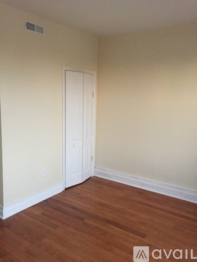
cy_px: 131
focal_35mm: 29
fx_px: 220
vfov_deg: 61.7
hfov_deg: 48.2
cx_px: 98
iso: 320
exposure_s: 1/15
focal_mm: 4.15
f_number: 2.2
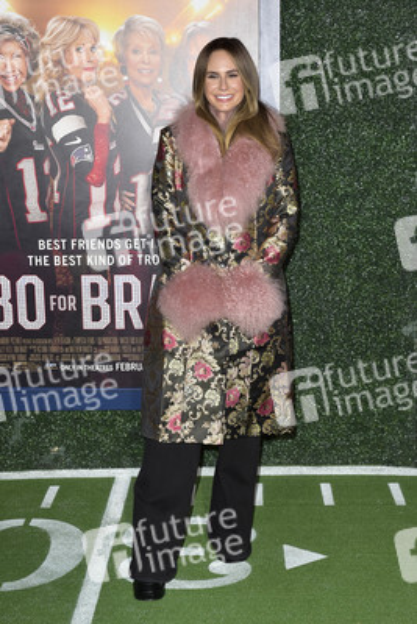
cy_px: 312
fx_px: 781
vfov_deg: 43.6
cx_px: 208
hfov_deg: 29.9
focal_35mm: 45
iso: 400
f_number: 6.3
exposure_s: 1/250
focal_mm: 45
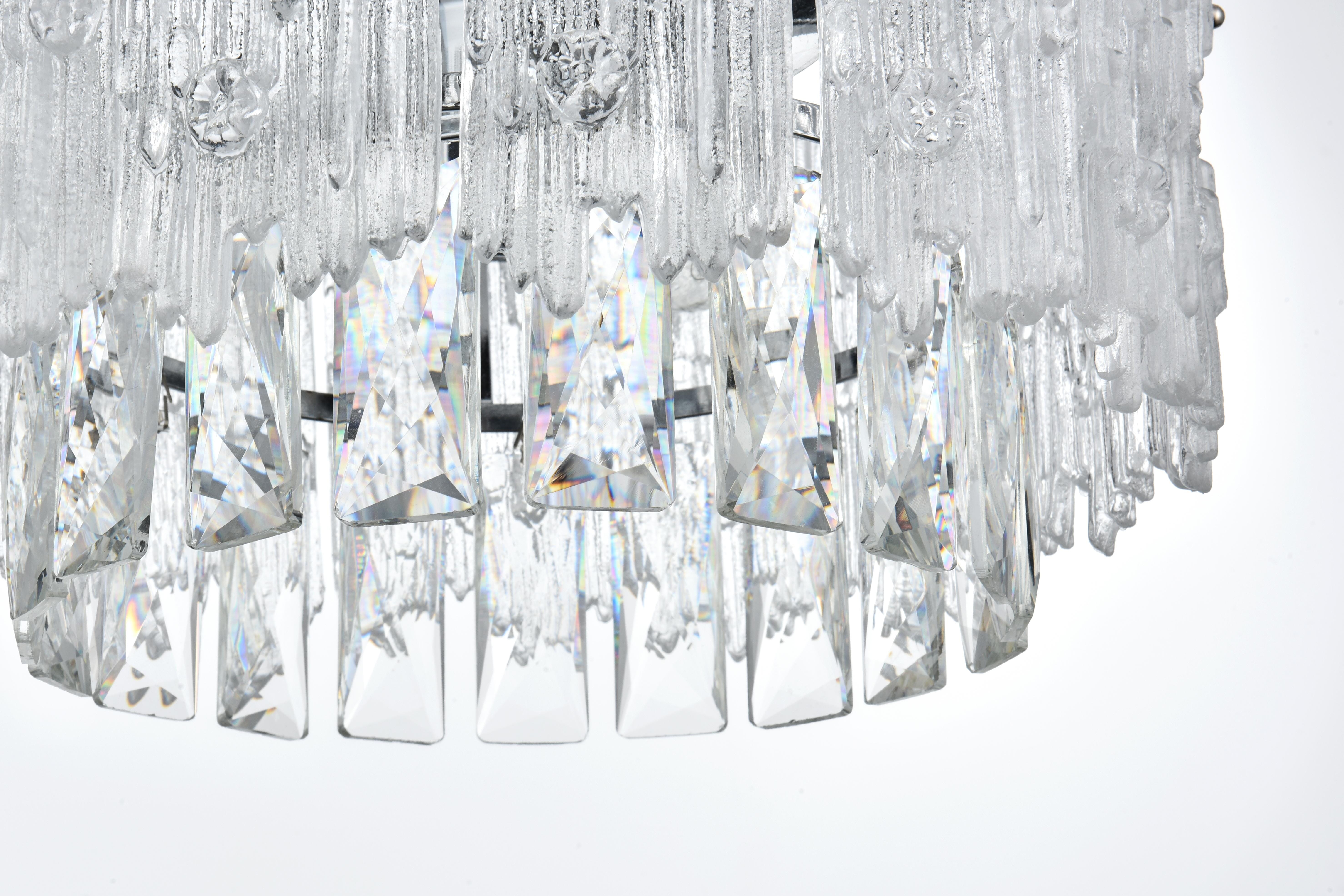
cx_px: 516
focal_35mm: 87
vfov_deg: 15.7
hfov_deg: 23.3
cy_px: 524
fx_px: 3248
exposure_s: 1/125
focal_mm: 70
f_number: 22
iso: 100
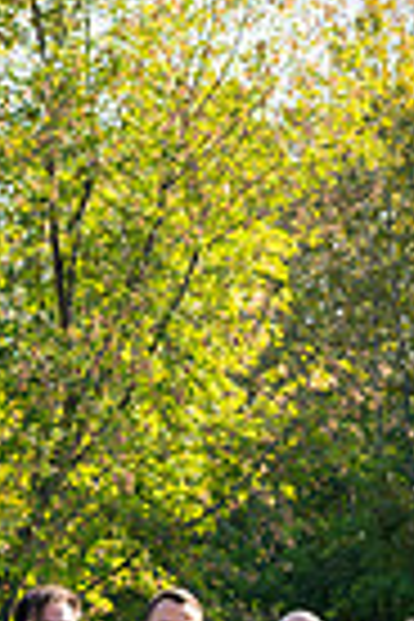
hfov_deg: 8.6
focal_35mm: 160
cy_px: 662
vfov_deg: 12.6
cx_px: 351
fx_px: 2760
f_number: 5
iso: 250
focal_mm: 49
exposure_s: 1/250
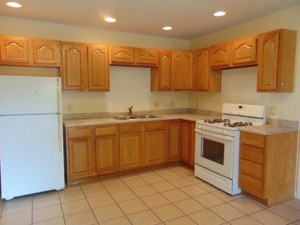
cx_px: 150
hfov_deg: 69.4
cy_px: 112
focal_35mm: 25
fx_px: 217
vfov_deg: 54.9
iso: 250
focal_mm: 4.5
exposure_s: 1/30
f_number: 3
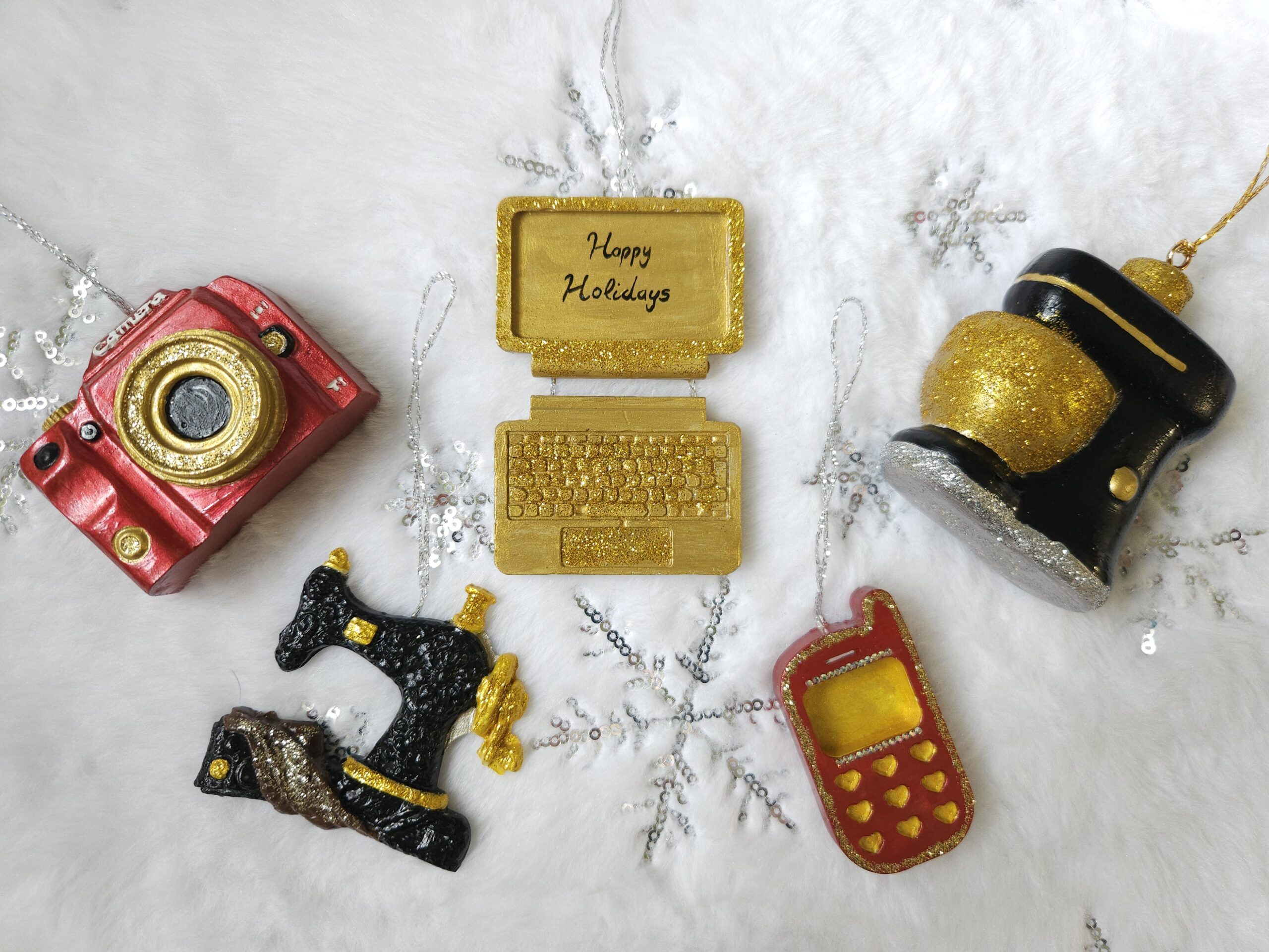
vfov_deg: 58.9
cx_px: 634
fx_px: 843
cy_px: 476
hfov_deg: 73.9
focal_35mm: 23
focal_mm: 5.4
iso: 80
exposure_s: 1/20
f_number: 1.8
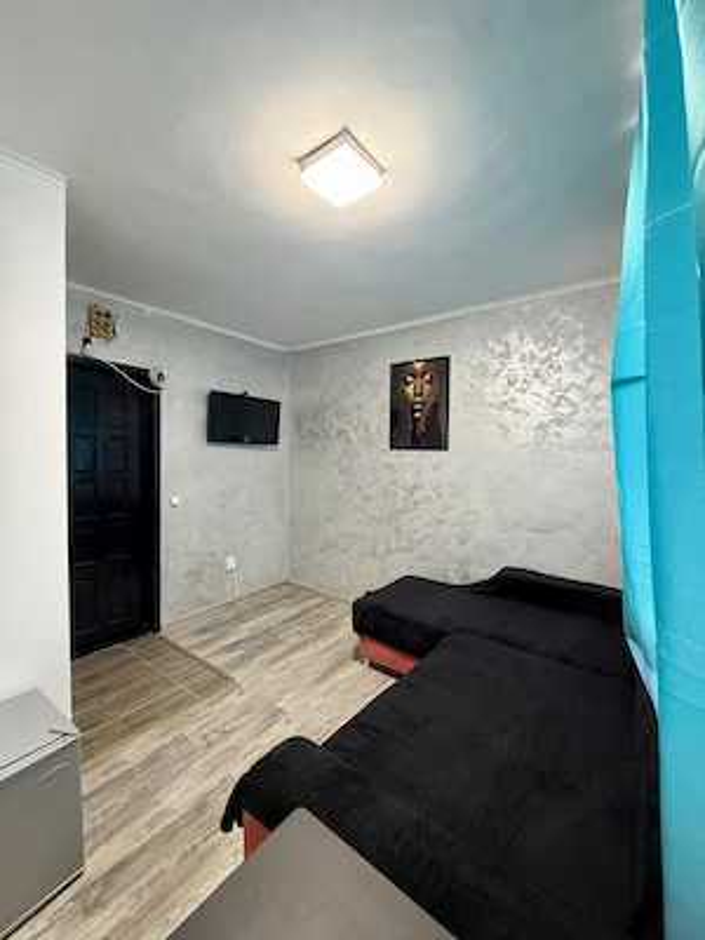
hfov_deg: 85.7
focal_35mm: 14
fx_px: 380
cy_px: 470
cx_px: 352
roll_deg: -1.8
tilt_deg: -2.0
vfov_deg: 102.1
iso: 320
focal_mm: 2.22
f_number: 2.2
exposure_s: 1/60
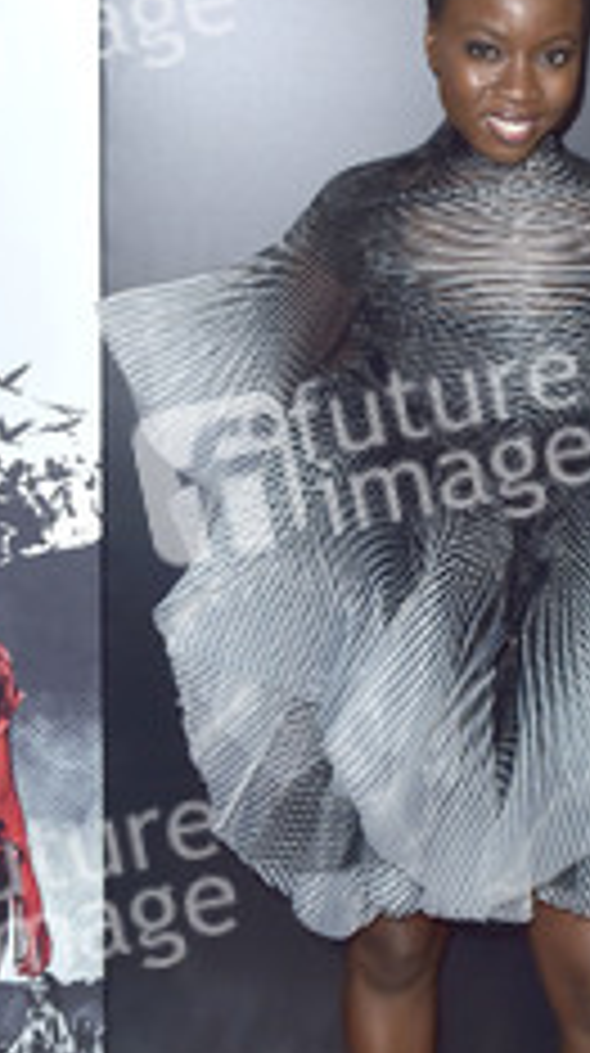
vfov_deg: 39.5
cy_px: 684
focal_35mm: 52
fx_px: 1451
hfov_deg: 22.6
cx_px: 498
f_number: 5.6
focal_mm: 29
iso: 500
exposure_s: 1/250
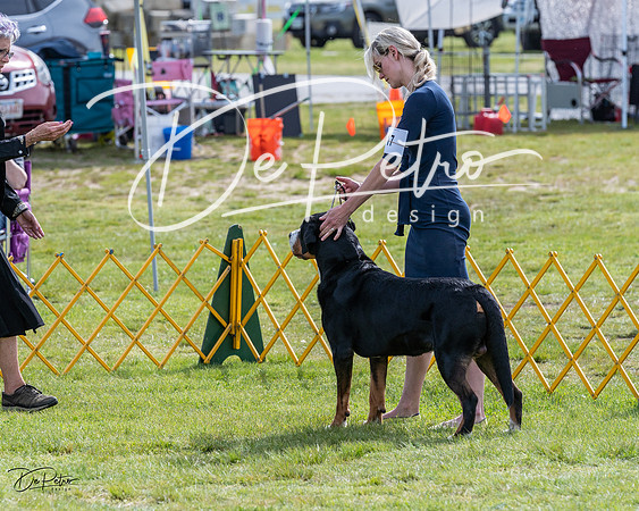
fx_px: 4615
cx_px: 270
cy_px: 223
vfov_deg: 6.3
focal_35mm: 244
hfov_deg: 7.9
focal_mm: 192
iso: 400
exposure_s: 1/1250
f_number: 5.6
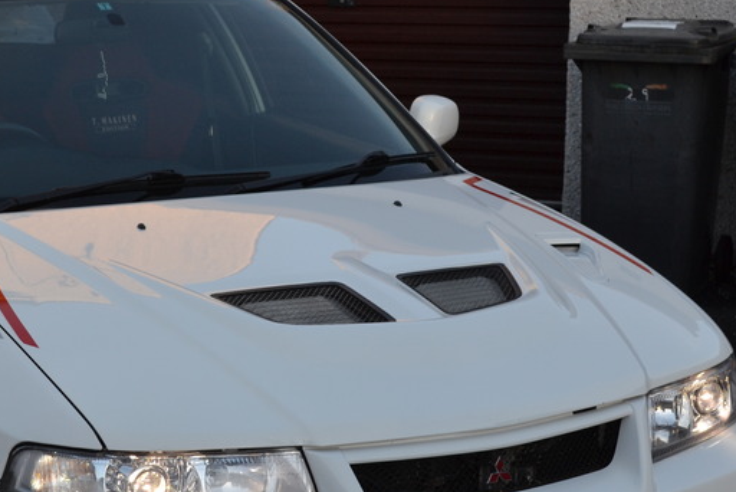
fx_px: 1596
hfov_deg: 25.8
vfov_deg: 17.4
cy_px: 366
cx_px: 224
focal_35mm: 78
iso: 180
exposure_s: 1/125
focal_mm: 26
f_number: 5.6
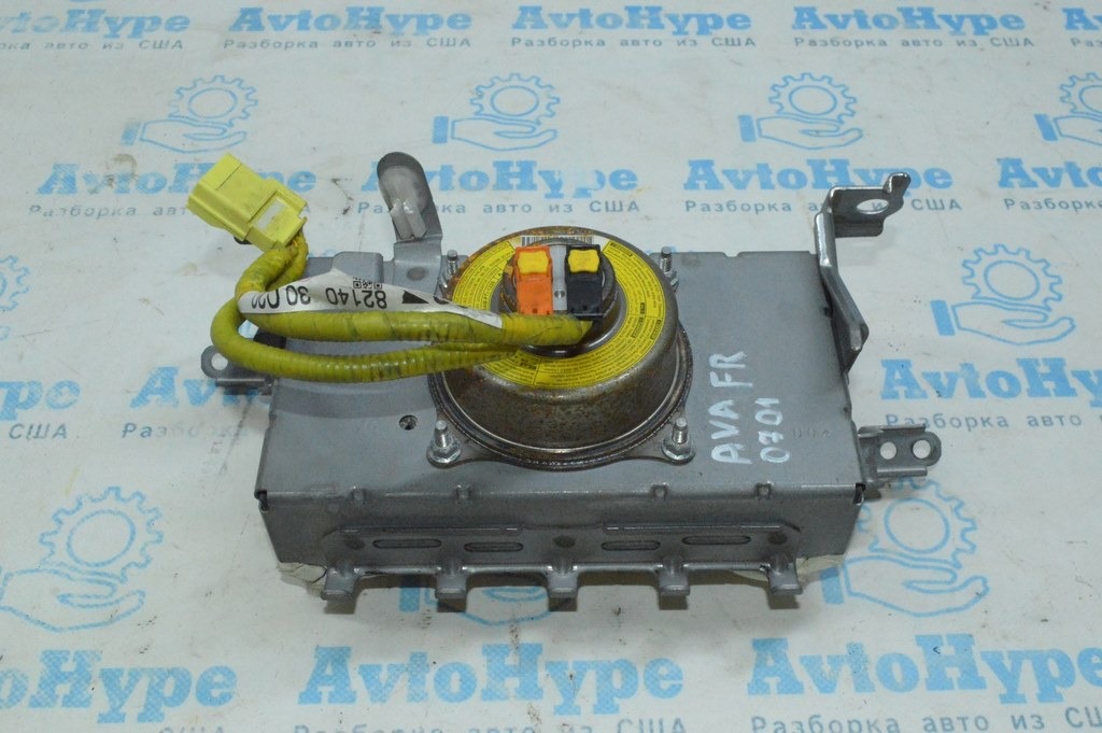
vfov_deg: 33.0
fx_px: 1239
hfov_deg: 48.0
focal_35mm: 40
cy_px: 366
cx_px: 551
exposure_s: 1/200
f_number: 16
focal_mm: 27
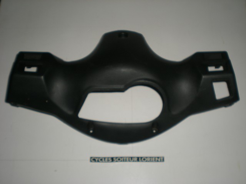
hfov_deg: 42.9
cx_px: 123
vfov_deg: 32.9
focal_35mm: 44
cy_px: 92
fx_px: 313
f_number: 3.5
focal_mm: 7.4
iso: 50
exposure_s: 1/60
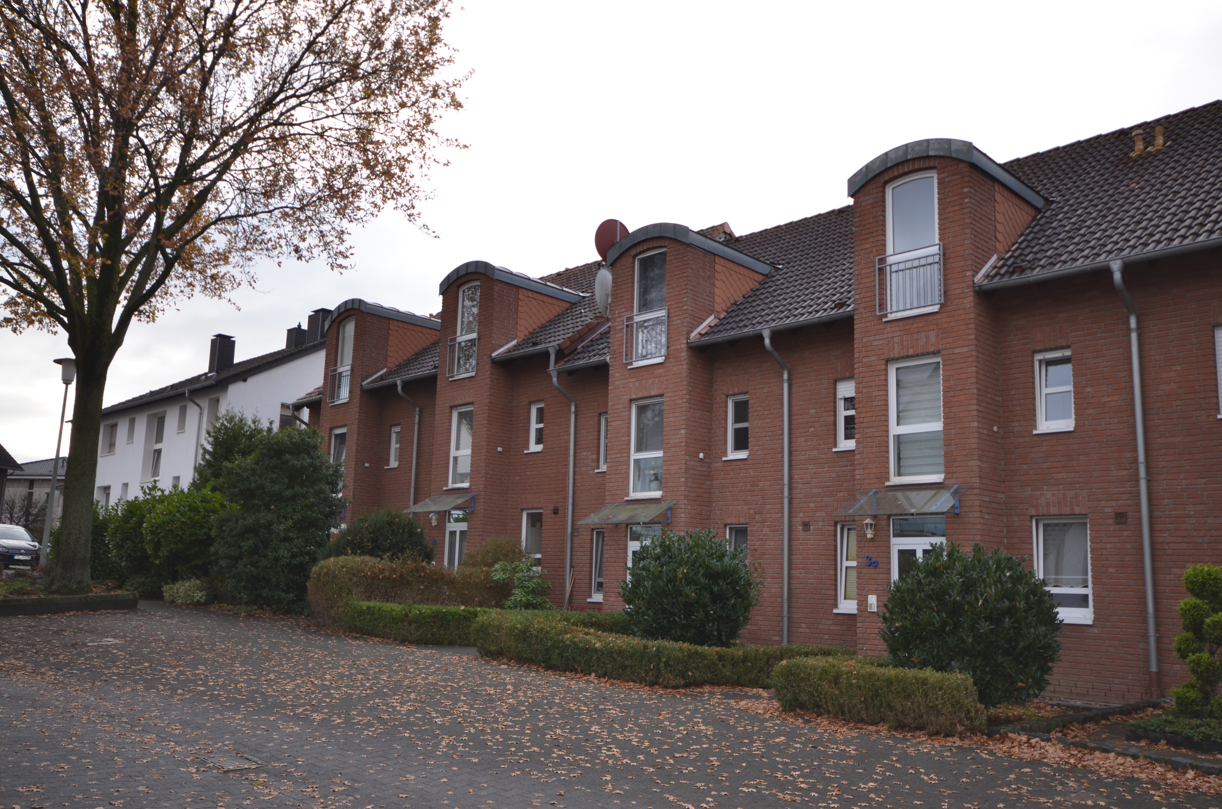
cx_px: 611
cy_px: 404
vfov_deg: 43.4
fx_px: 1016
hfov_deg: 62.0
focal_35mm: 30
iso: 200
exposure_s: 1/160
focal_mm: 20
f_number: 5.6
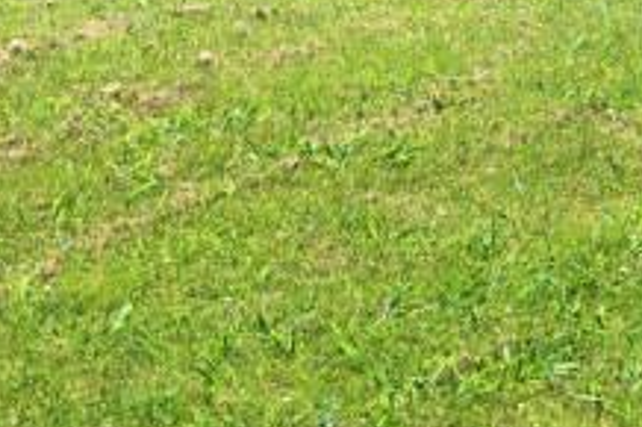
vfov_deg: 7.4
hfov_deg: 11.2
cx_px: -18
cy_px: -268
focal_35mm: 182
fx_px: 3251
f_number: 6.3
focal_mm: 26.5
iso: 100
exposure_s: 1/320
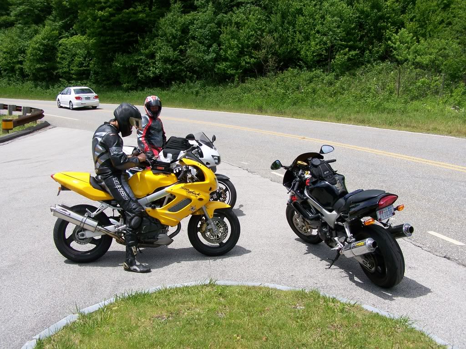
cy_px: 174
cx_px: 233
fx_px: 512
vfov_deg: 37.7
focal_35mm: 38
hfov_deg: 49.0
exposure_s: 1/640
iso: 80
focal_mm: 6.3
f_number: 5.6
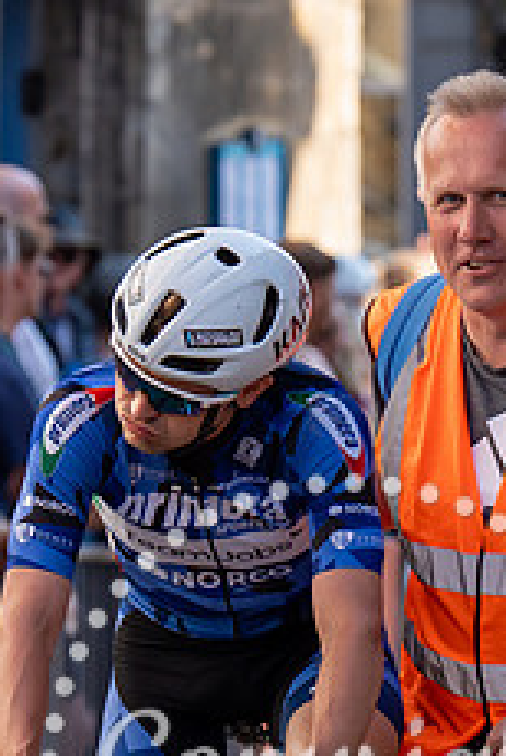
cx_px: 426
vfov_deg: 3.6
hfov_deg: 2.4
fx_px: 11939
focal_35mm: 568
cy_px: 589
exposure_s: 1/1000
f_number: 4
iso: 500
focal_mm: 129
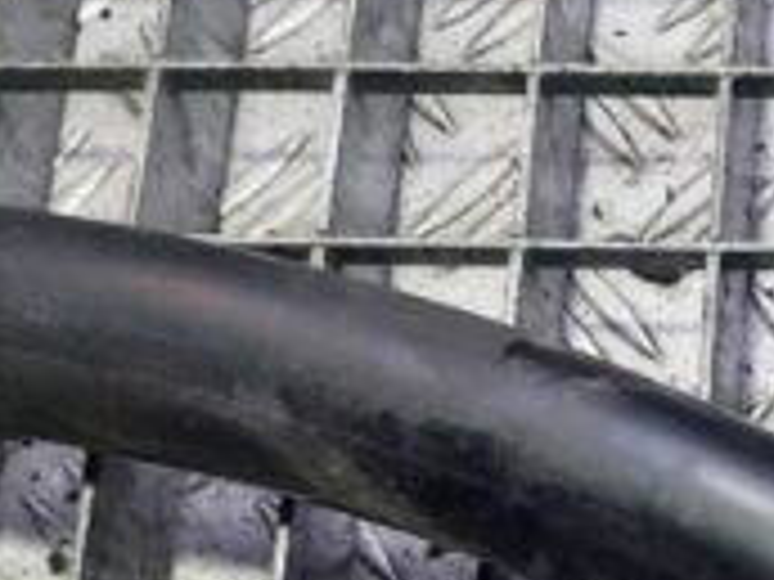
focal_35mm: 87
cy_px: 656
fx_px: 1945
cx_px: 976
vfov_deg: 16.4
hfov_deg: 20.7
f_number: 1.8
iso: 100
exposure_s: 1/50
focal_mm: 5.23
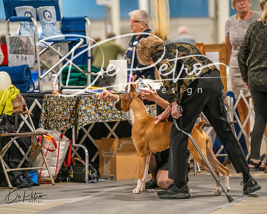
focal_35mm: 225
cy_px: 107
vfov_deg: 6.9
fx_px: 1779
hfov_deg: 8.6
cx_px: 134
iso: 6400
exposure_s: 1/250
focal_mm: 200
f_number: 3.5
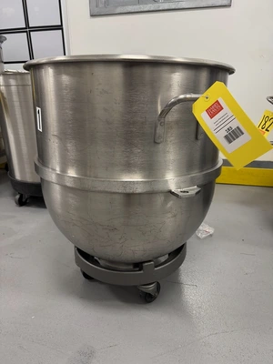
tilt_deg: -21.5
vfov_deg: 71.6
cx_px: 136
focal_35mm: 24
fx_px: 252
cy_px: 182
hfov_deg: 56.8
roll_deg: +1.9
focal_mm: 6.76
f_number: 1.78
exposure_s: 1/60
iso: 200
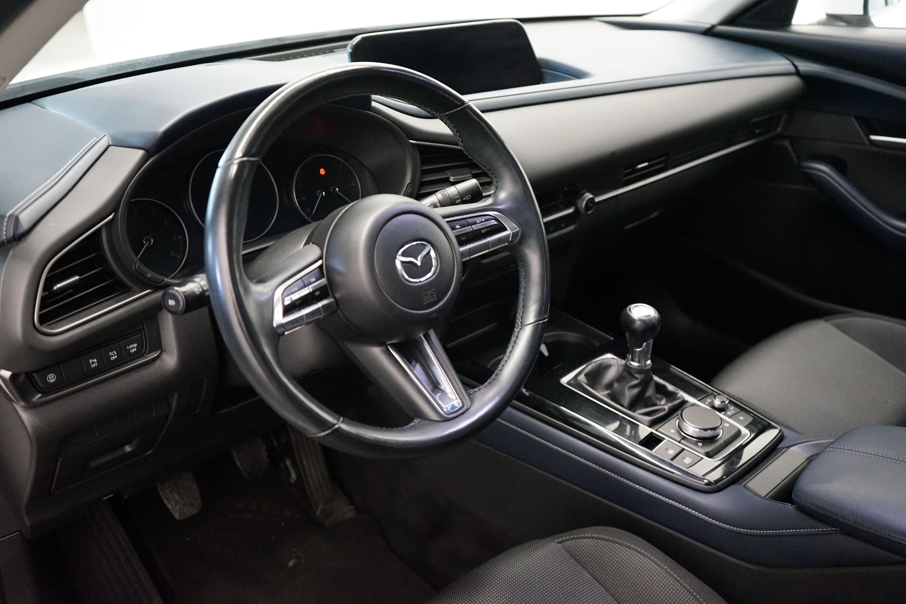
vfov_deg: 41.1
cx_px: 453
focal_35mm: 32
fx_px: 805
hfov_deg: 58.7
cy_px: 302
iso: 6400
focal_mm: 32
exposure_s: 1/100
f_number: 4
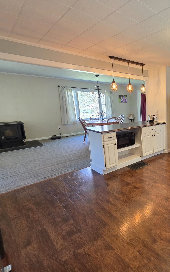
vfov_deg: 88.0
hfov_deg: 49.5
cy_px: 134
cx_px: 173
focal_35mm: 19
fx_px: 141
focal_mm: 2.2
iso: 320
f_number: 1.9
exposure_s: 1/60
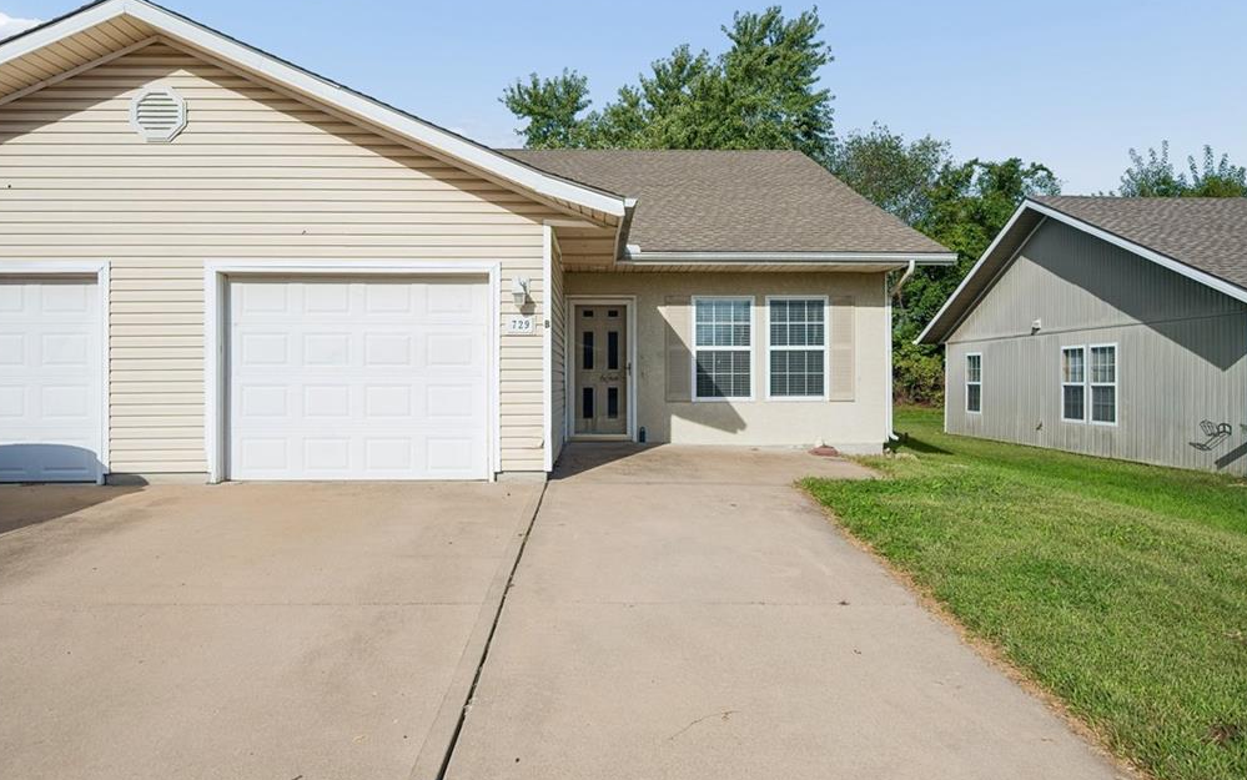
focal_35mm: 25
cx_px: 622
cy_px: 371
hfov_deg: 73.6
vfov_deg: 50.1
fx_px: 834
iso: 640
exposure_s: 1/3200
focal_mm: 23.5
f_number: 6.3
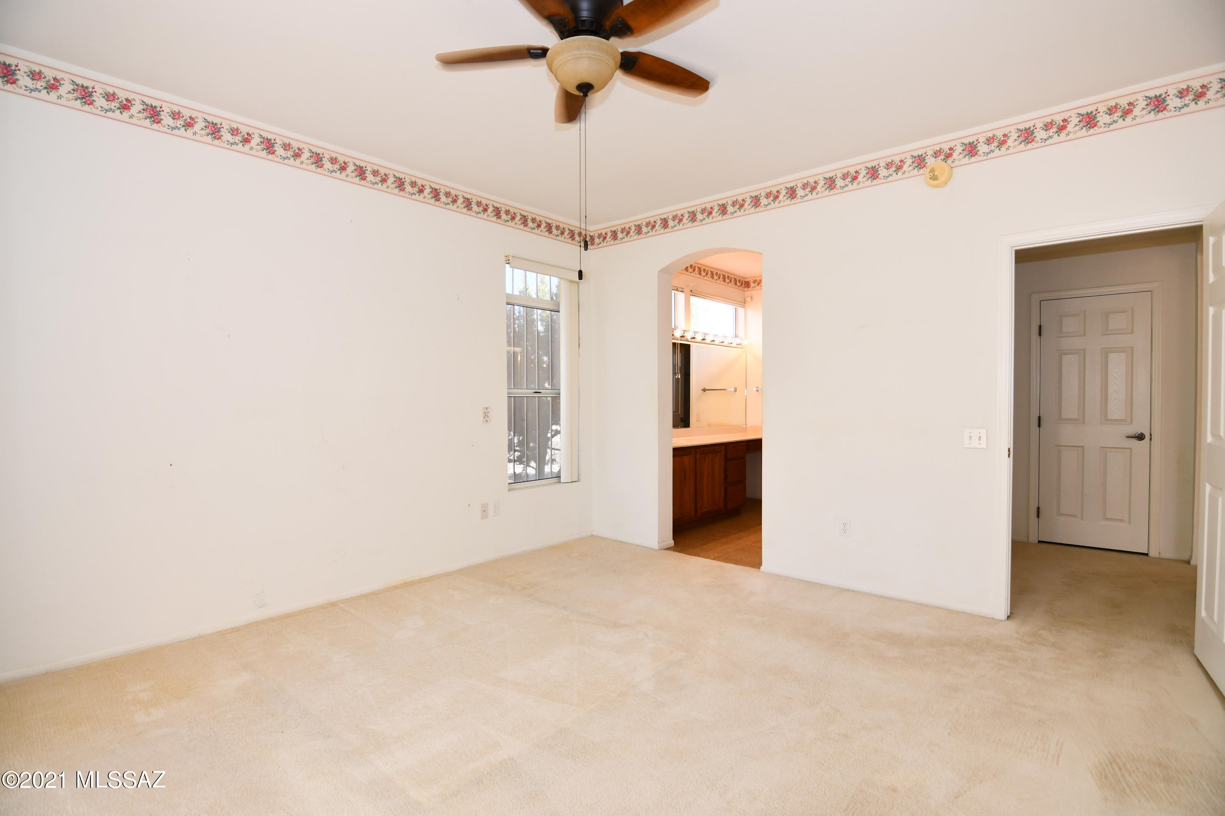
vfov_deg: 73.7
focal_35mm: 16
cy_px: 408
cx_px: 612
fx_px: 544
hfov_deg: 96.7
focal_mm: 11
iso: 200
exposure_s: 1/80
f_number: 4.5
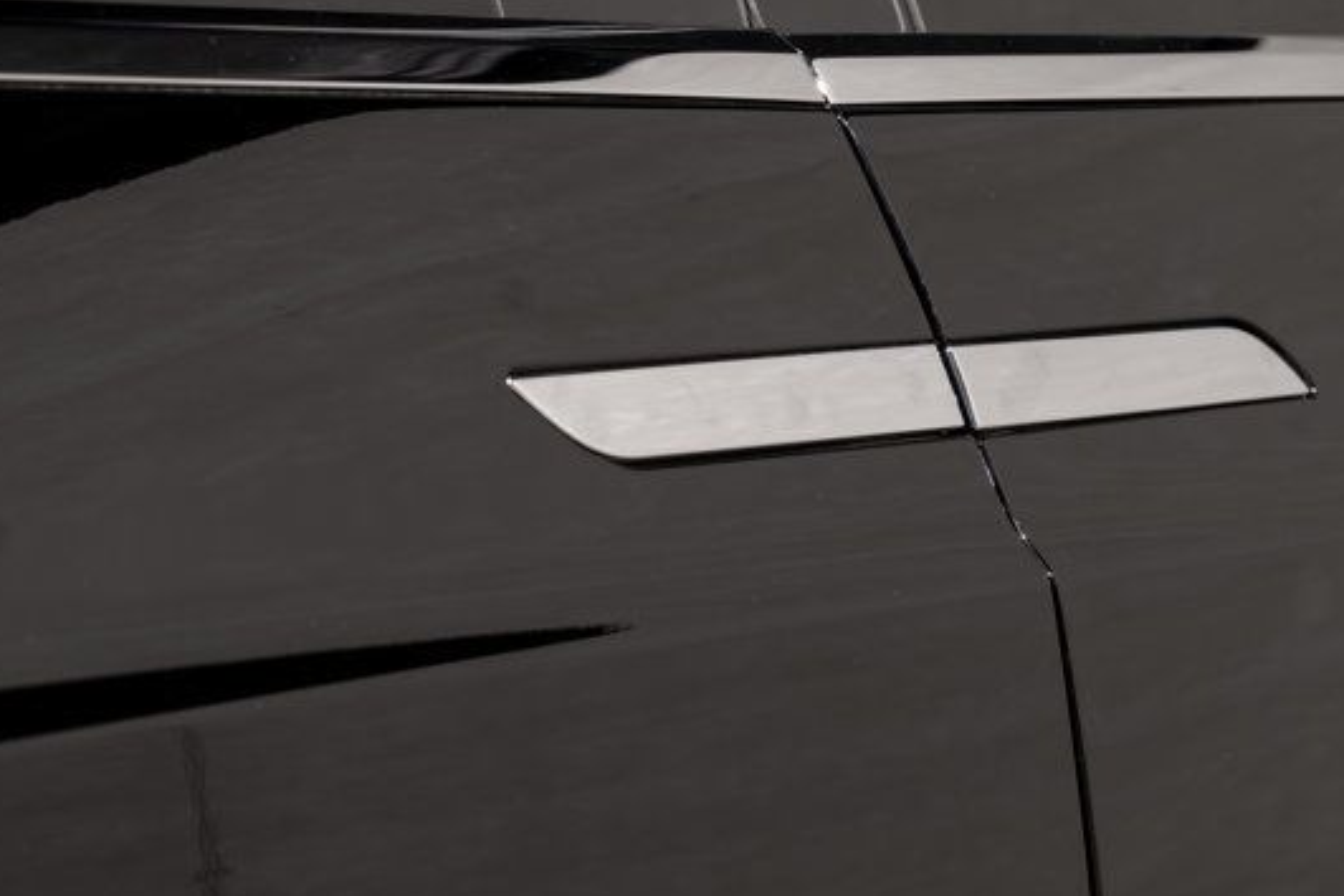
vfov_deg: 10.2
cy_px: 318
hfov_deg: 15.2
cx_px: 792
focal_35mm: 135
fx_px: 5040
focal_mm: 70
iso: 250
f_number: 6.3
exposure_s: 1/50
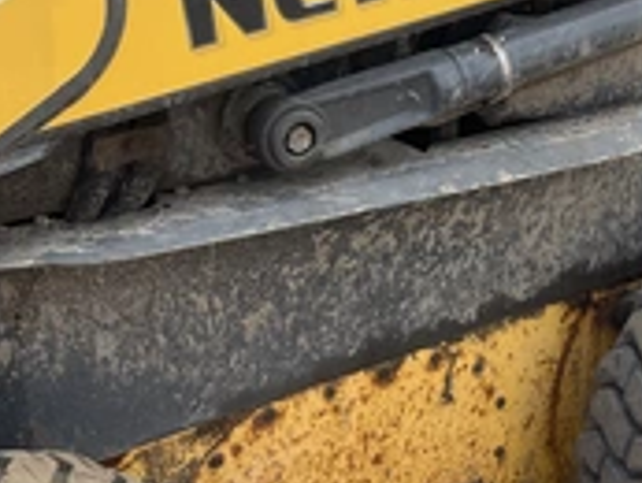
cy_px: 104
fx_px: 1243
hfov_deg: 27.9
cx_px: 579
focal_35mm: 67
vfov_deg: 21.7
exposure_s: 1/574
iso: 25
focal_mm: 3
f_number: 1.8
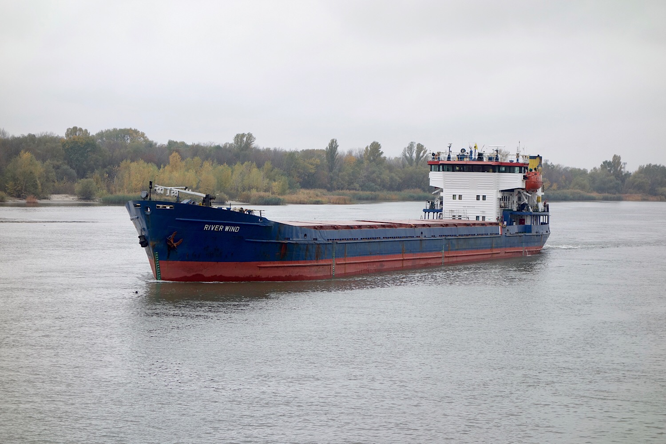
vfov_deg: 13.7
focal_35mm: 100
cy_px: 222
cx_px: 333
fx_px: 1850
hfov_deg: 20.4
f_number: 5.6
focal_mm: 37.1
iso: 125
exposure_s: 1/125
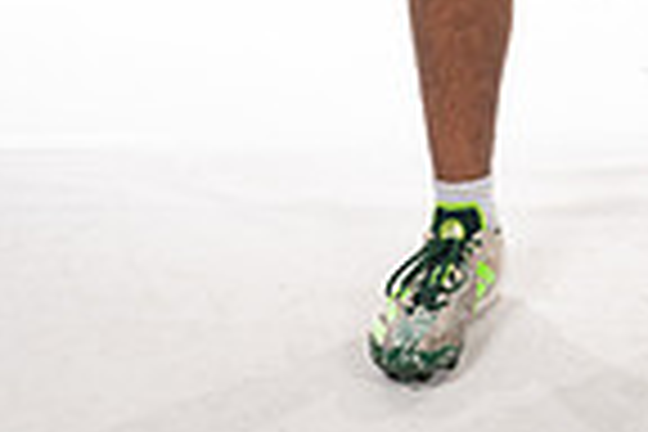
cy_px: -504
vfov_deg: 7.9
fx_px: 2934
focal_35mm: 163
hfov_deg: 12.5
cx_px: 630
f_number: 8
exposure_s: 1/400
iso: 640
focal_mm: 52
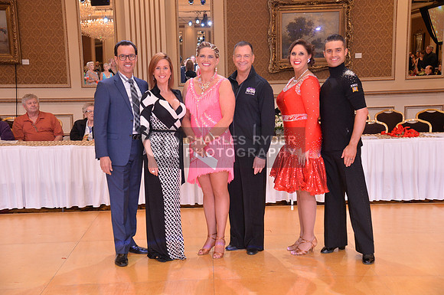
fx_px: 640
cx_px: 222
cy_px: 148
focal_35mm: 52
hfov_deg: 38.2
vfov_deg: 25.9
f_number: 5
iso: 2200
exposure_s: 1/250
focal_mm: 52
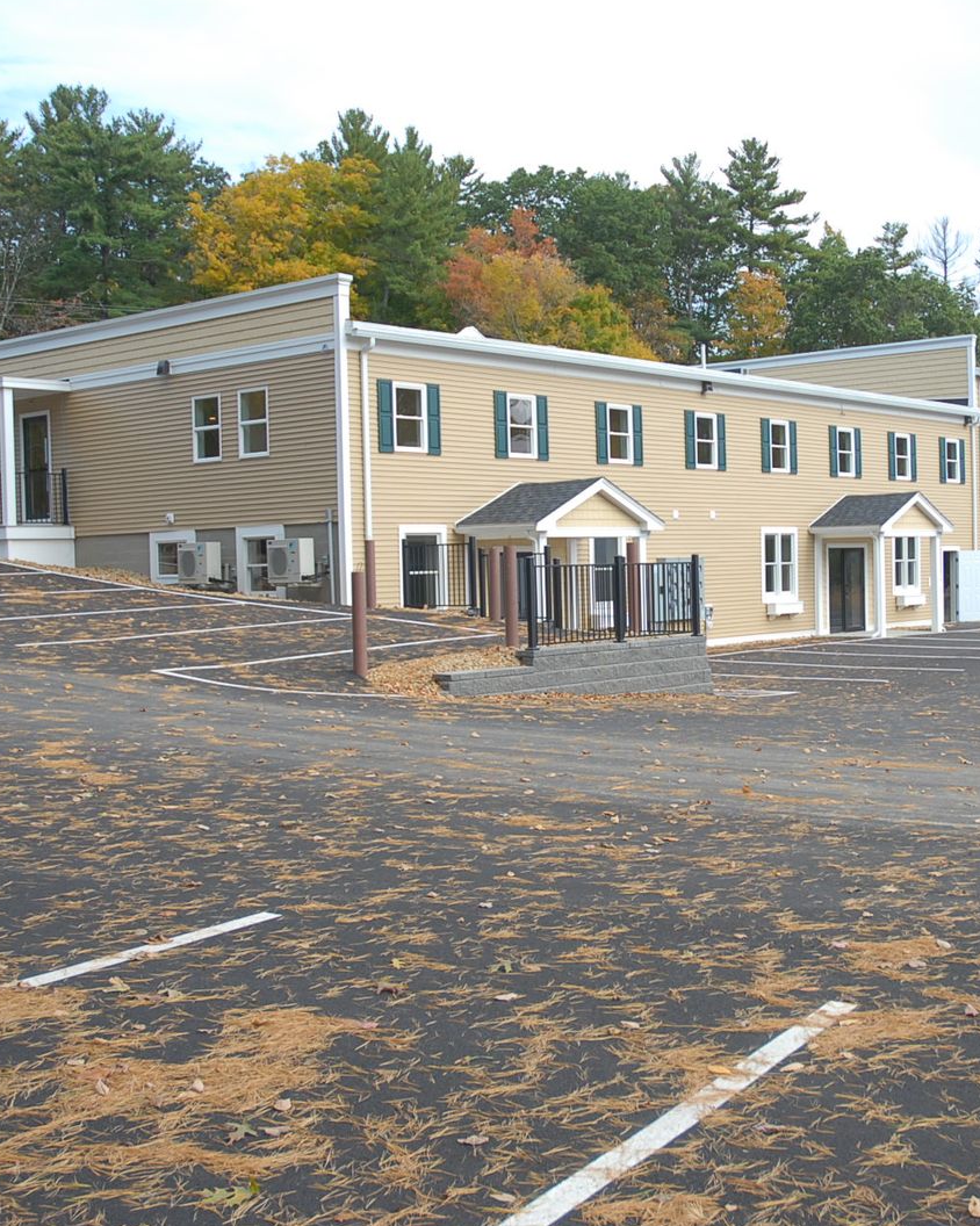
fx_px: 1705
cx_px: 669
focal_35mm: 47
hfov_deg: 31.8
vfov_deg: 39.6
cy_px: 609
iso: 100
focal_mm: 22
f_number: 4
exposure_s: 1/250
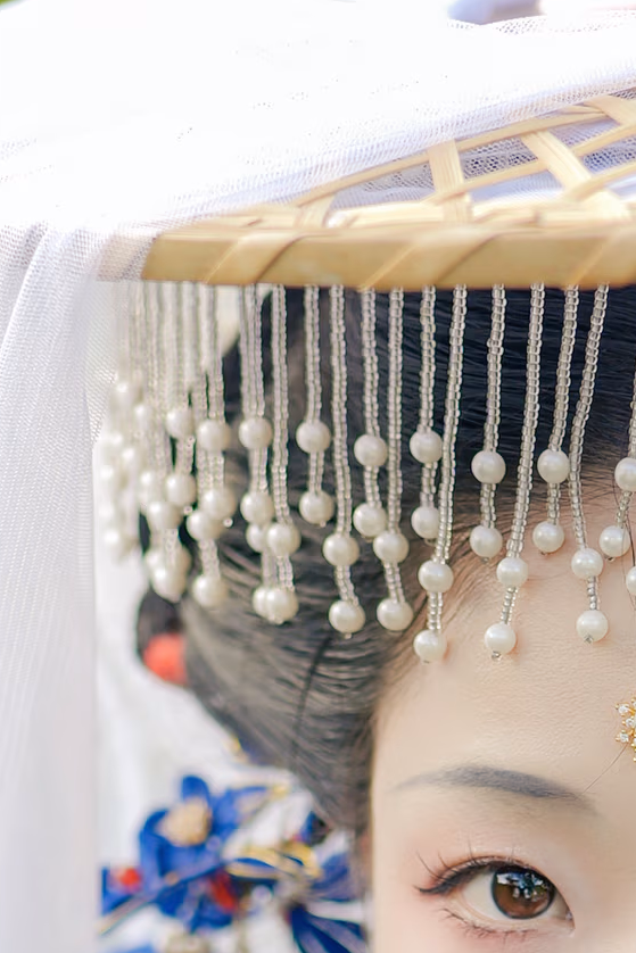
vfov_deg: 8.8
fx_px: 6066
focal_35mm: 229
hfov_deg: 6.0
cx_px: 402
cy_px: 1302
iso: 125
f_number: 2.2
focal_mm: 50
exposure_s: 1/160
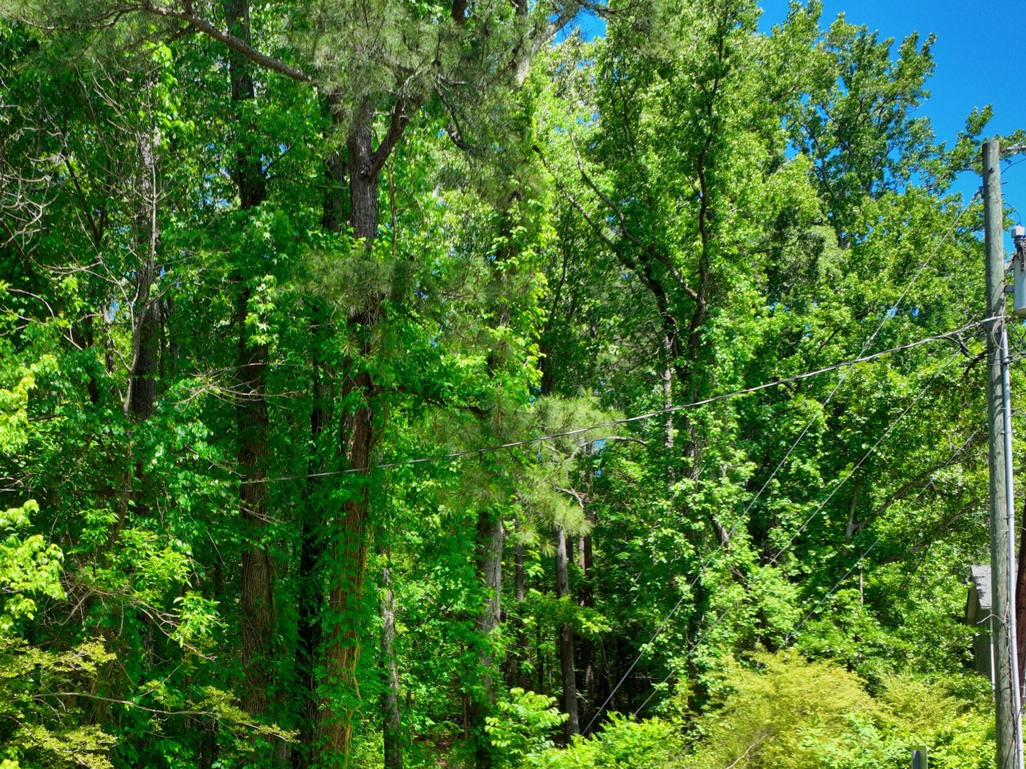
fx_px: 1274
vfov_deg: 32.1
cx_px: 302
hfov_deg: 42.9
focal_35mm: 43
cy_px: 674
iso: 100
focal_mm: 12.3
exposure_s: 1/1000
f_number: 2.8
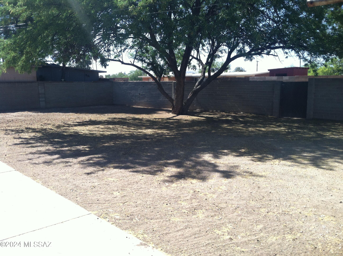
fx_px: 346
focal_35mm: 35
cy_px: 128
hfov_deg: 52.7
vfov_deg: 40.6
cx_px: 172
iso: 80
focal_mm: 3.85
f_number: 2.8
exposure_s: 1/612
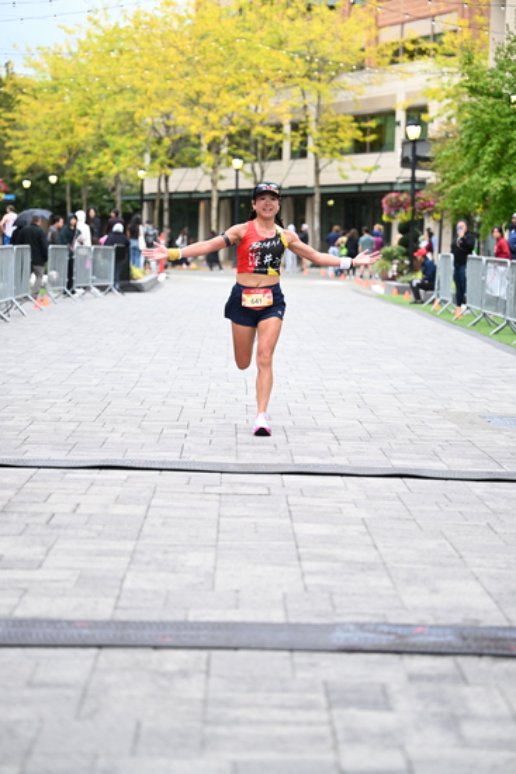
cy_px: 387
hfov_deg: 16.3
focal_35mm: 84
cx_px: 258
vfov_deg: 24.2
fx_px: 1805
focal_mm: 84
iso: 1250
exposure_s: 1/1600
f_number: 2.8
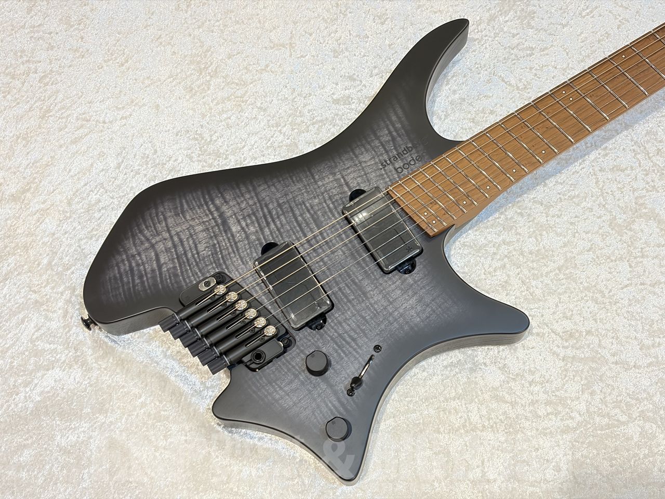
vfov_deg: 28.0
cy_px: 250
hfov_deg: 36.8
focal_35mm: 52
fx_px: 999
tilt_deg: -68.4
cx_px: 332
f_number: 1.6
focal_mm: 5.96
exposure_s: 1/30
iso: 250
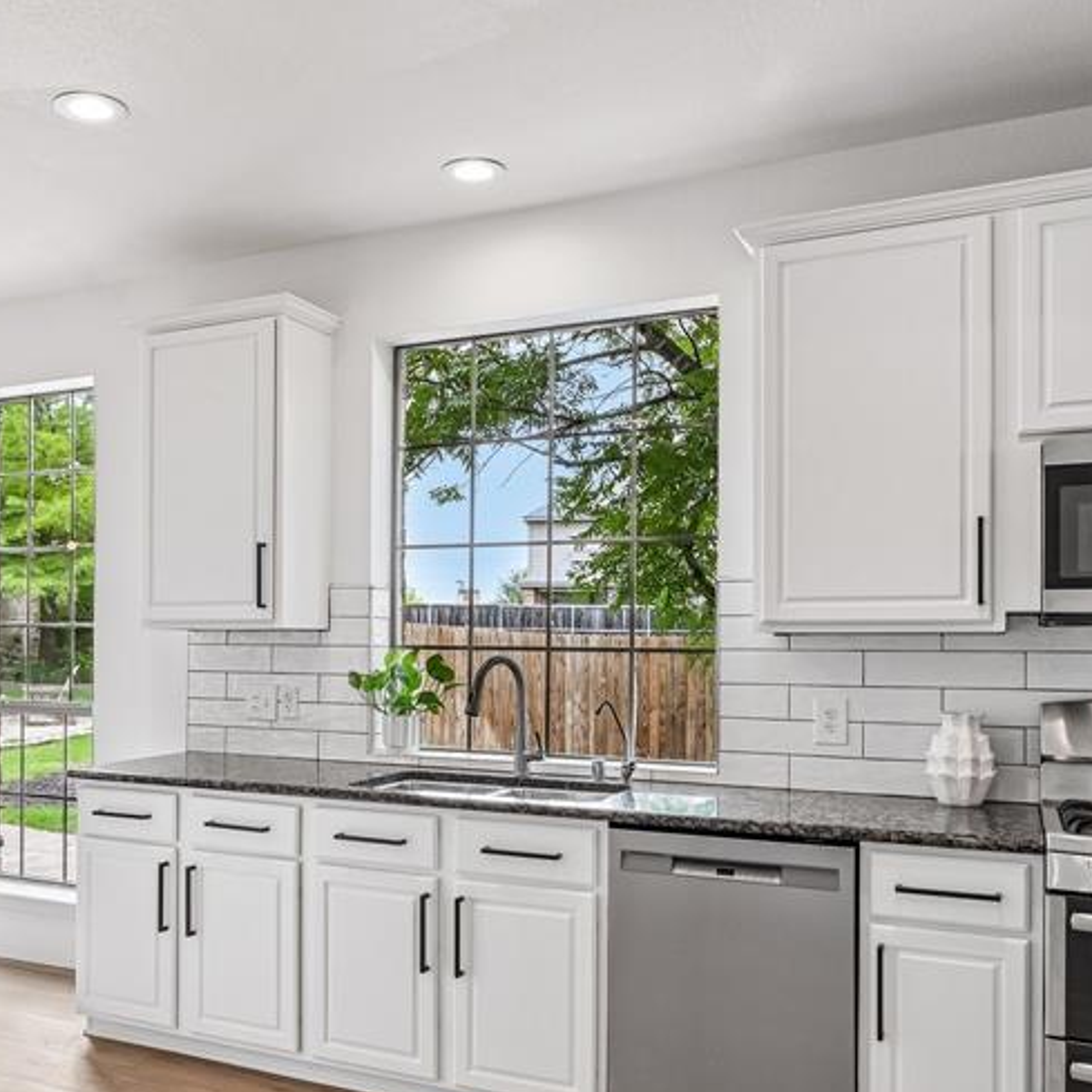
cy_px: 630
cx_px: 402
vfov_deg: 50.9
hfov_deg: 50.5
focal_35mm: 32
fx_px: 1142
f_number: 8
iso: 400
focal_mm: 18
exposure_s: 1/30
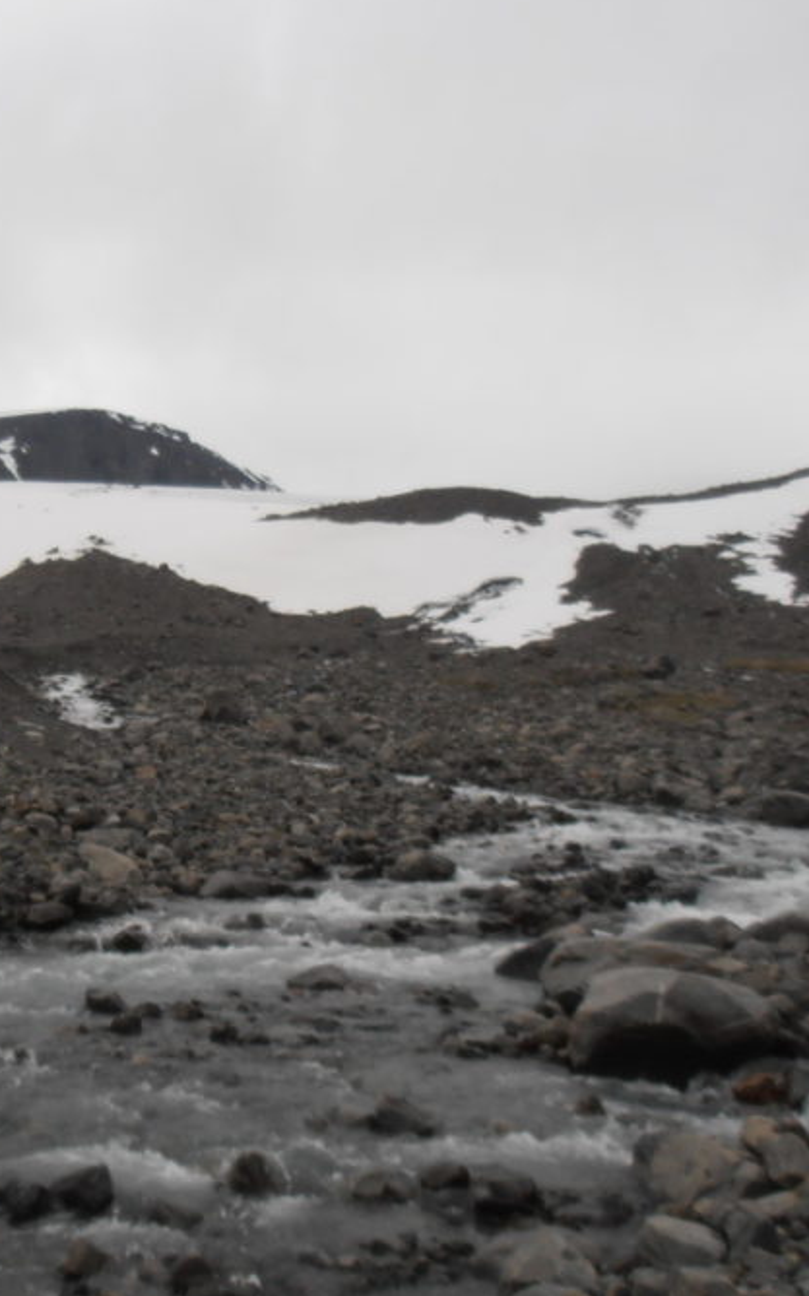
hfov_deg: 31.8
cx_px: 157
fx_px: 1377
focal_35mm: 39
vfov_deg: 50.3
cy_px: 700
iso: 80
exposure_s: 1/800
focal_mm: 4.2
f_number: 3
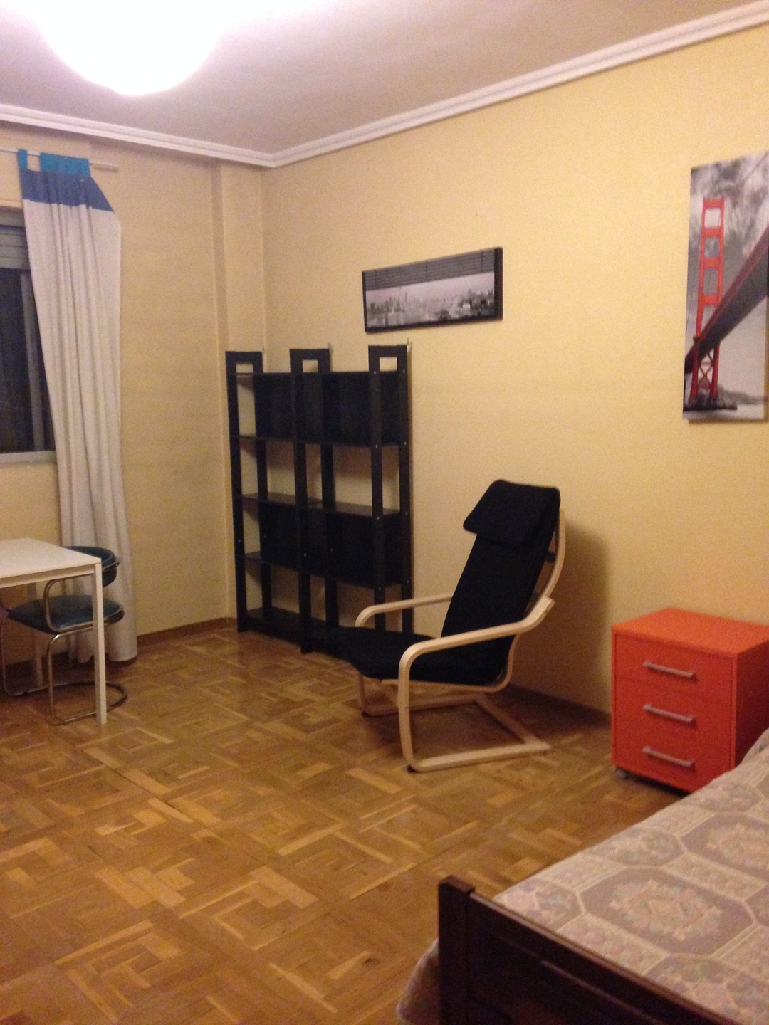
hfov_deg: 42.9
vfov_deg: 55.4
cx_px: 384
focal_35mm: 33
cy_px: 512
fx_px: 977
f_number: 2.4
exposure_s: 1/15
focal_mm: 4.12
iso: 640
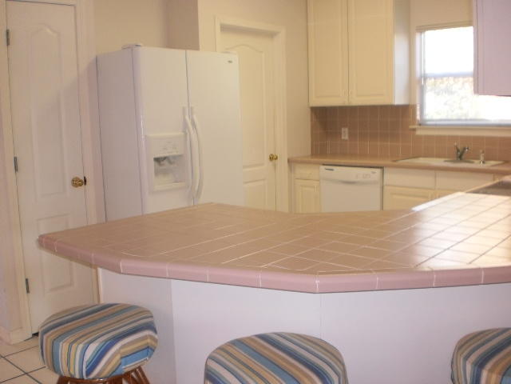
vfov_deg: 39.7
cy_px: 192
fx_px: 531
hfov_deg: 51.4
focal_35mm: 36
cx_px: 256
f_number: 3.1
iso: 125
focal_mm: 6.3
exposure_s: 1/30
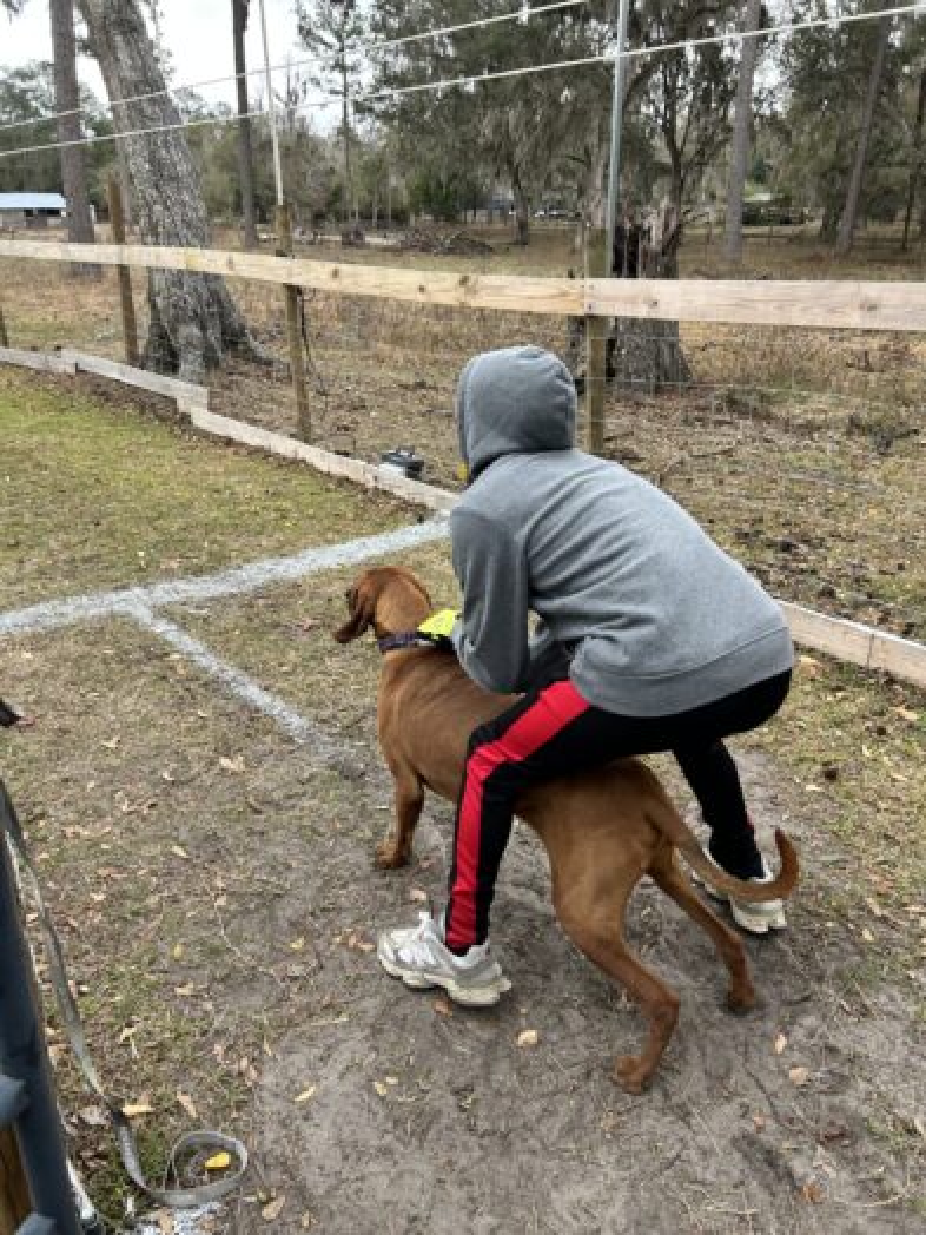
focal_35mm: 26
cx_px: 463
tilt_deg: -22.2
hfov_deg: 53.1
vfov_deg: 67.3
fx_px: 927
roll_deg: +0.6
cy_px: 618
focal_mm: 5.7
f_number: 1.5
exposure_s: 1/121
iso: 50
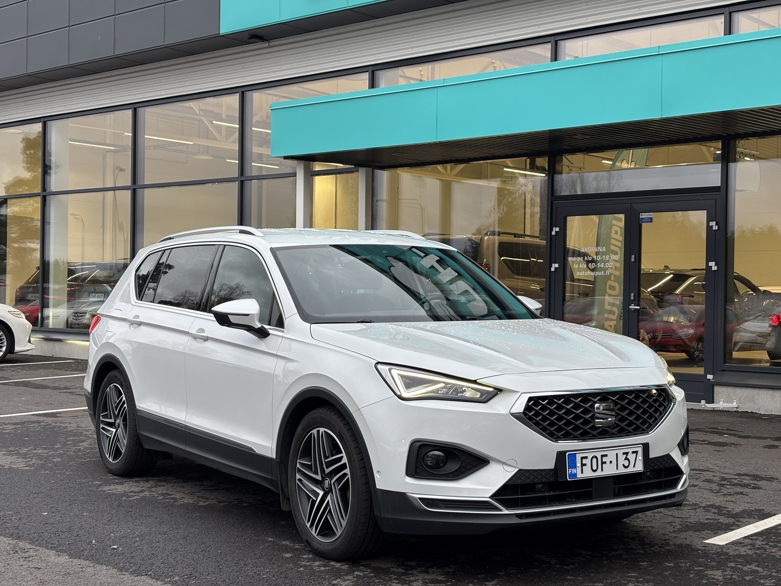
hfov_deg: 36.8
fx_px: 1173
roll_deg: -0.4
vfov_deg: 28.0
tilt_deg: -0.2
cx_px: 390
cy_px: 293
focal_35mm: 52
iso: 50
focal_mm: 5.96
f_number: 1.6
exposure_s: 1/121
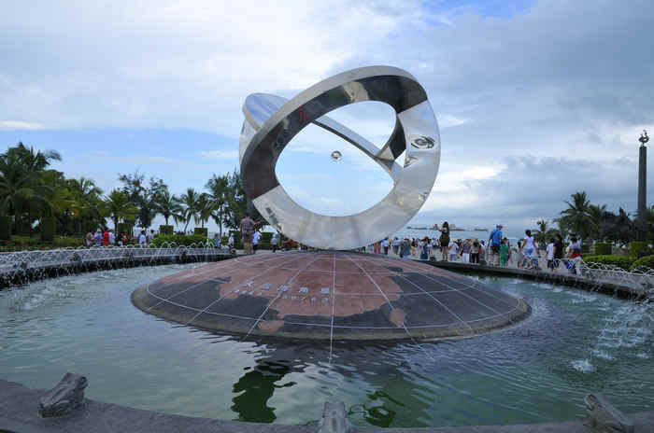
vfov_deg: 53.0
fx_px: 435
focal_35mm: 24
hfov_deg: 73.8
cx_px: 327
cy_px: 216
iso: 200
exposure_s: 1/80
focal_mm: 16
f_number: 16
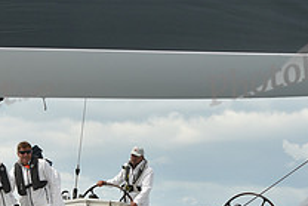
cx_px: 132
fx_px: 2774
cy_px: 165
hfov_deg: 6.4
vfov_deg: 4.2
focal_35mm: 324
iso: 320
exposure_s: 1/800
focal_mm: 116
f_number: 10
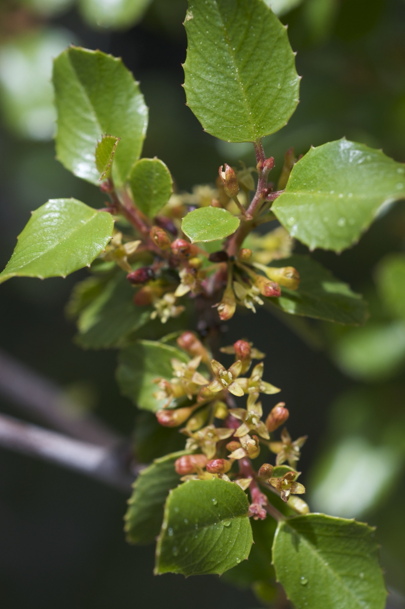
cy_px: 304
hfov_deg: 15.1
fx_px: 1523
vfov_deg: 22.6
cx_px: 202
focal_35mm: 90
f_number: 7.1
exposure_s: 1/640
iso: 200
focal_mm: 60
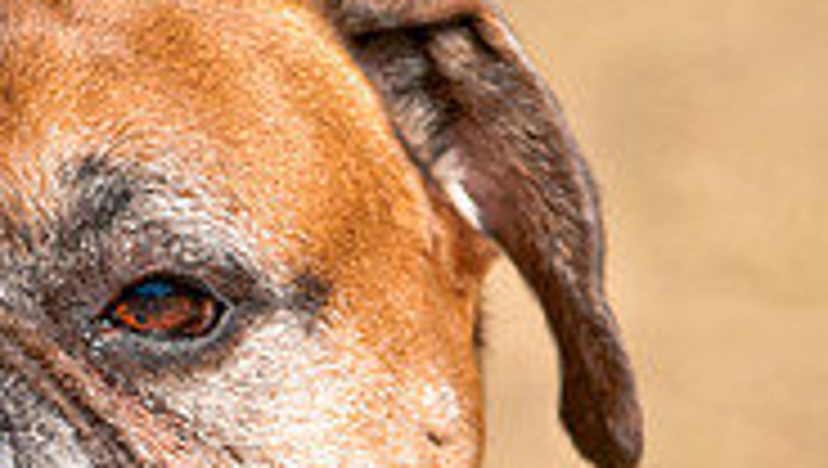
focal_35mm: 989
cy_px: 331
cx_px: 130
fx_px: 21739
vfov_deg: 1.2
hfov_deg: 2.2
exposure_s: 1/1000
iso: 200
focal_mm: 200
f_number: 5
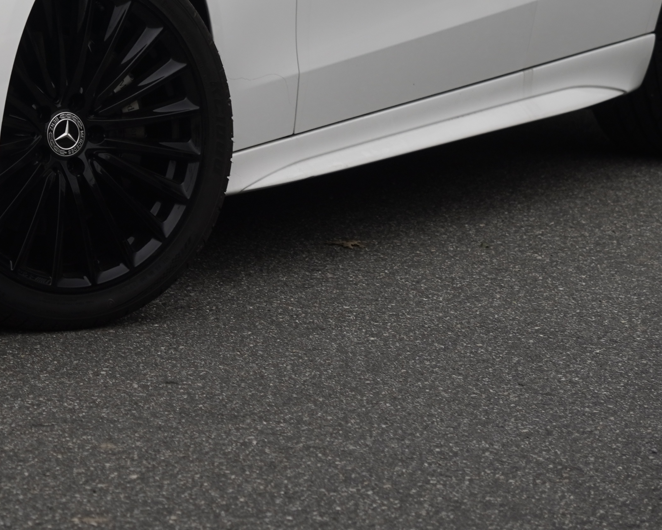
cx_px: -55
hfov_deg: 9.5
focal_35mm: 202
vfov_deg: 7.6
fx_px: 3958
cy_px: -75
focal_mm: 50
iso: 250
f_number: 2.8
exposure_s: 1/80
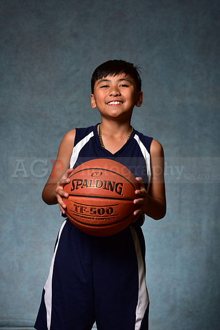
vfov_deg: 28.8
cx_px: 110
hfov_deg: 19.5
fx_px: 641
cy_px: 165
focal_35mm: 70
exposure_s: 1/200
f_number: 5
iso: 100
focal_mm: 70
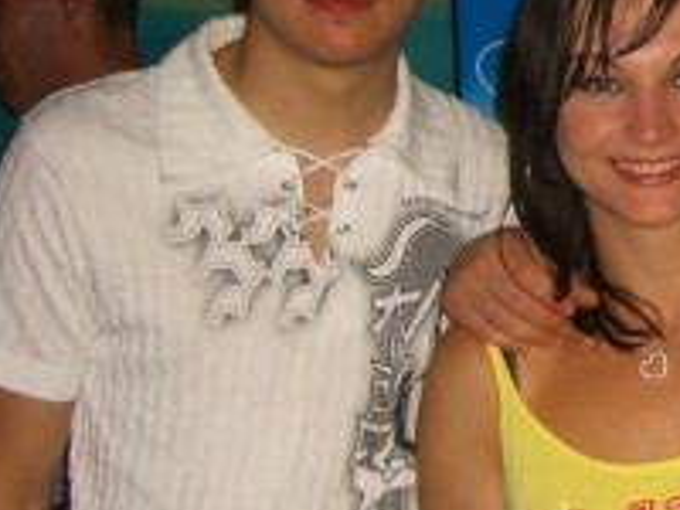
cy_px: 241
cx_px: 1006
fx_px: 2239
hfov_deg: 15.9
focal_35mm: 114
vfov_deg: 13.0
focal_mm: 7.9
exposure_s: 1/60
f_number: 2.8
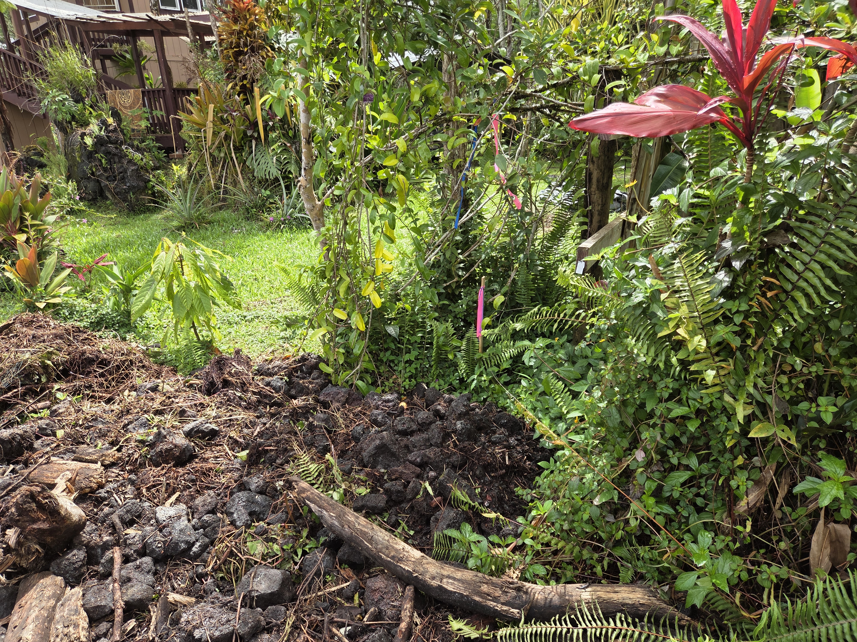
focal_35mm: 23
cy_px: 321
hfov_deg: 73.9
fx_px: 569
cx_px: 428
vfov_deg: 58.9
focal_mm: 5.4
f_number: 1.8
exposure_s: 1/1406
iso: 80
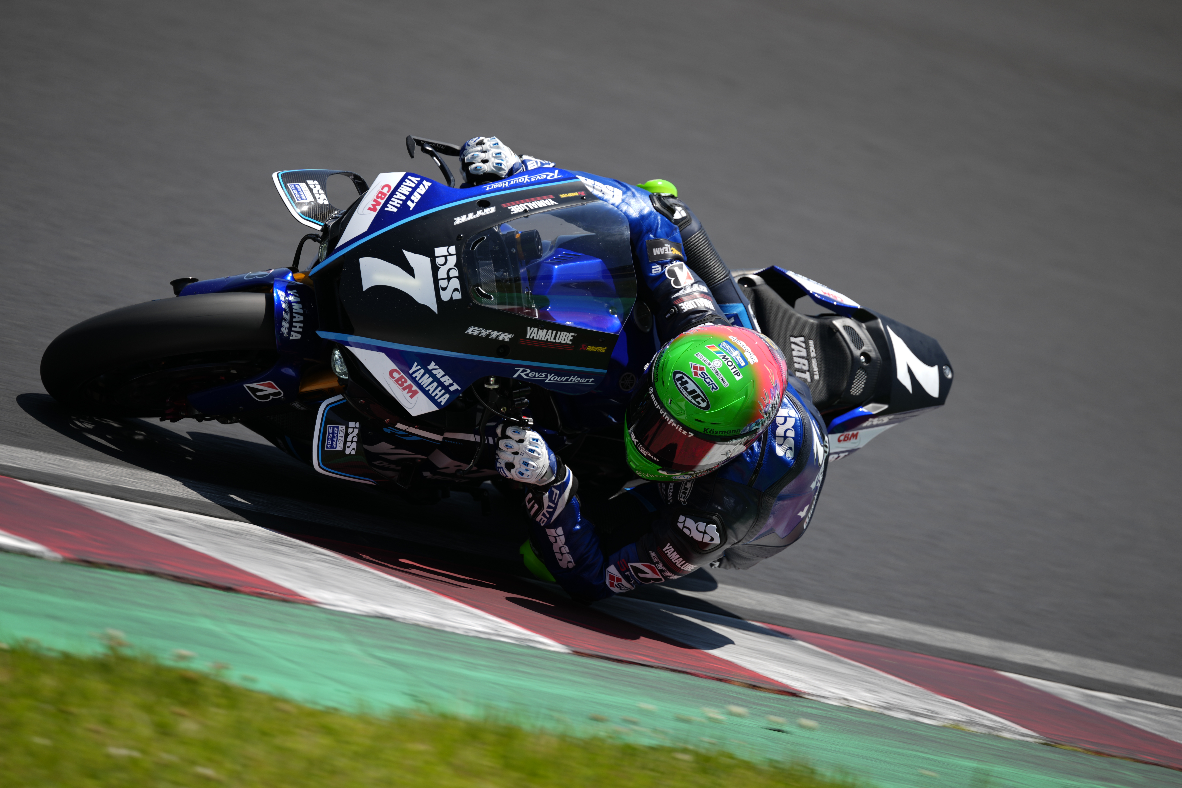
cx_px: 591
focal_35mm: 472
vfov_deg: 2.9
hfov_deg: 4.4
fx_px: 15496
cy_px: 394
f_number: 4
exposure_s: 1/640
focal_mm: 472
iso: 64
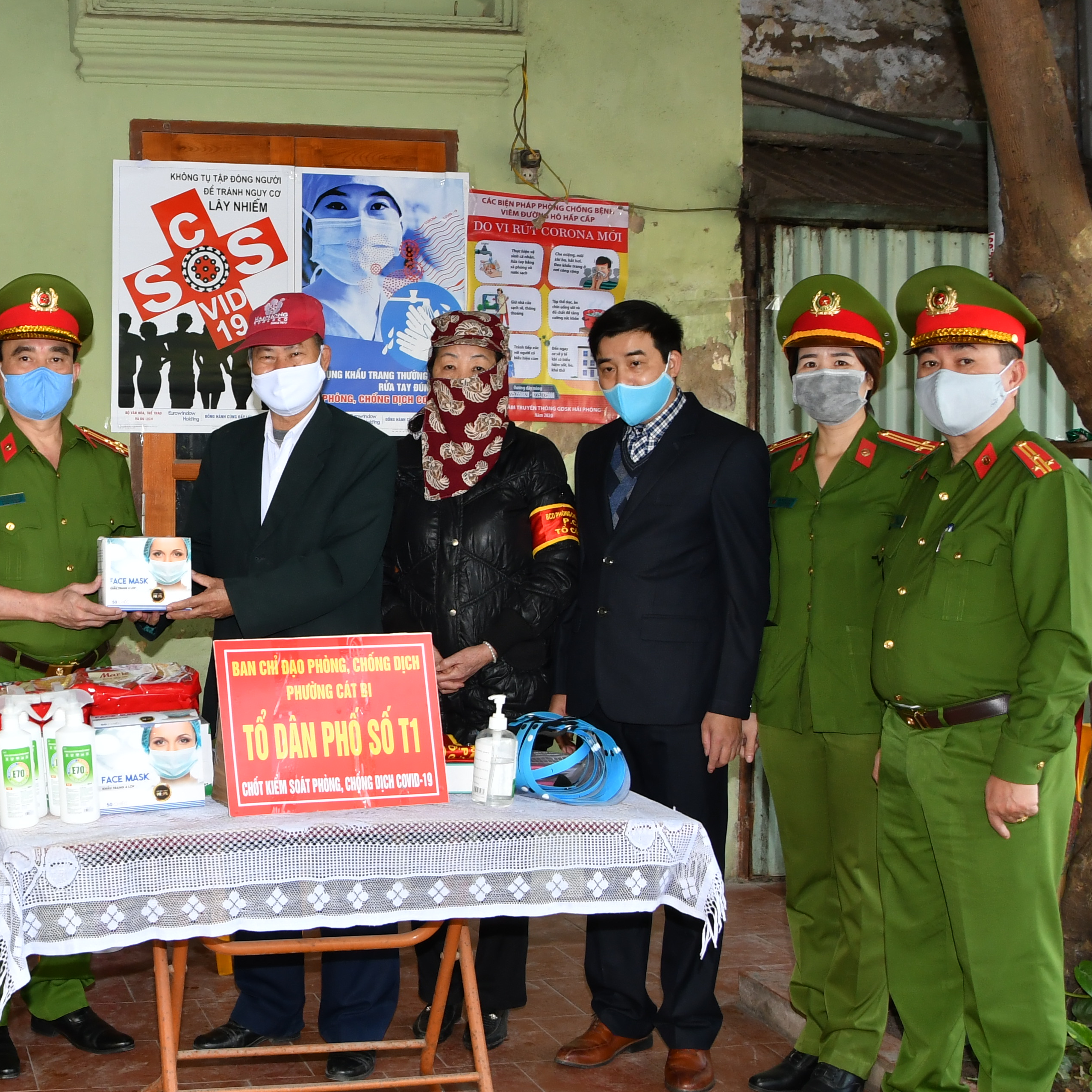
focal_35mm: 50
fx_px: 1785
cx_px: 165
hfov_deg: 32.7
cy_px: 530
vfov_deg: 34.0
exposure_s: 1/200
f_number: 5.6
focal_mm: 18
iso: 400
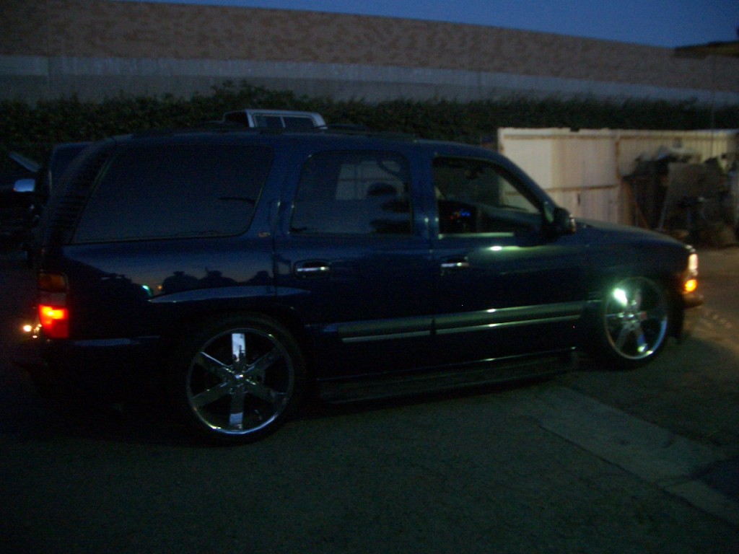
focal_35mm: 35
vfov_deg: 40.7
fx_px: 747
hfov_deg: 52.6
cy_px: 277
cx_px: 370
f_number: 2.6
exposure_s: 1/8
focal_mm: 5.8
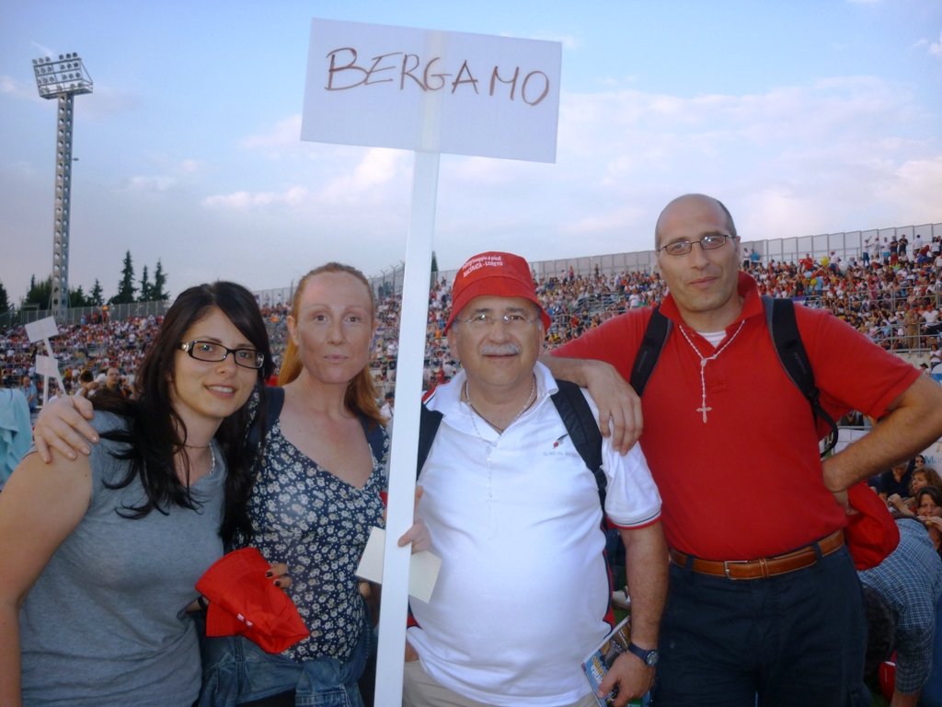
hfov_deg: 55.4
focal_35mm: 33
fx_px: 898
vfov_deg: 42.9
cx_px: 471
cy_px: 354
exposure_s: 1/200
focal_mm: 5.5
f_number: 2.8
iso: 100
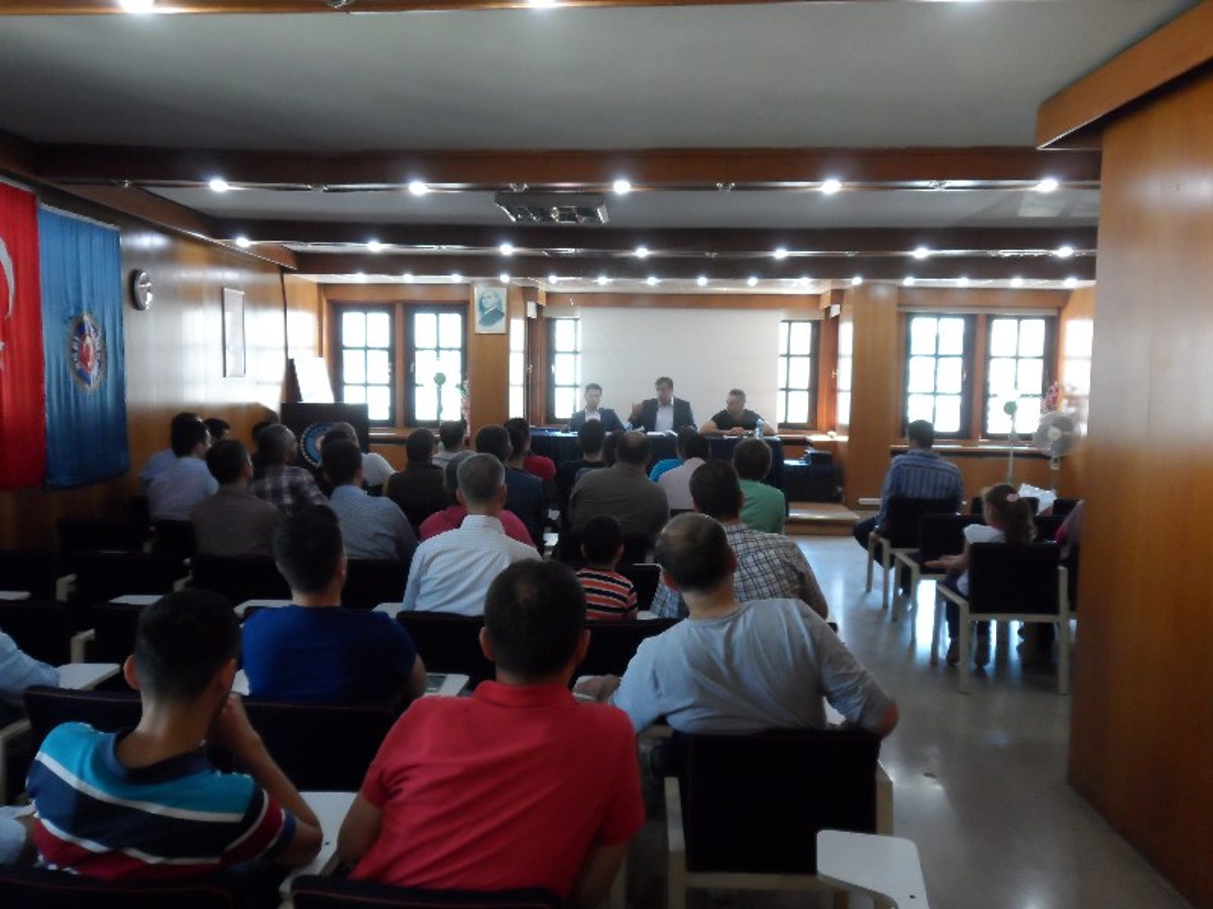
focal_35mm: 28
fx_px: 981
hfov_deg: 63.4
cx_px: 606
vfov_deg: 49.7
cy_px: 454
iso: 400
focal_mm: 4.9
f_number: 3.1
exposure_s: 1/30
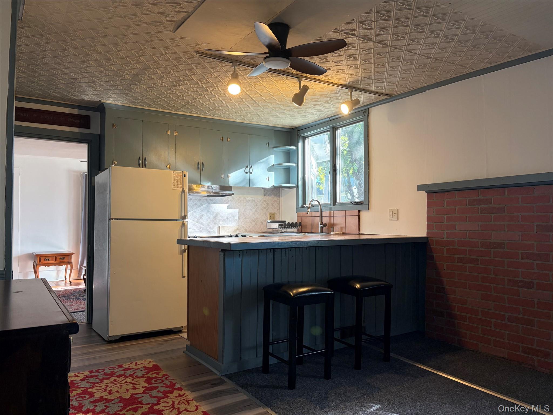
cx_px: 276
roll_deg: +0.8
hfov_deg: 67.3
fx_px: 415
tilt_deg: +2.3
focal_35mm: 26
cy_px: 208
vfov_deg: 53.1
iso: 200
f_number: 1.6
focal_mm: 5.96
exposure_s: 1/120
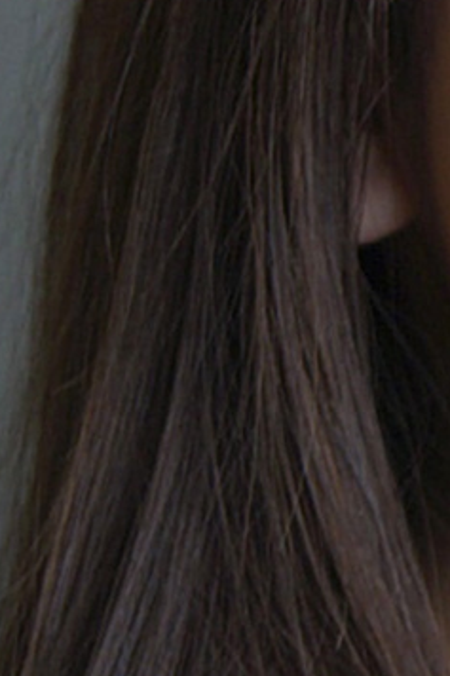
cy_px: 465
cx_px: 807
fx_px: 7836
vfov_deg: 4.9
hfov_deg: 3.3
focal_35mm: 418
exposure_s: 1/100
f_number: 7
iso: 200
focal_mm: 55
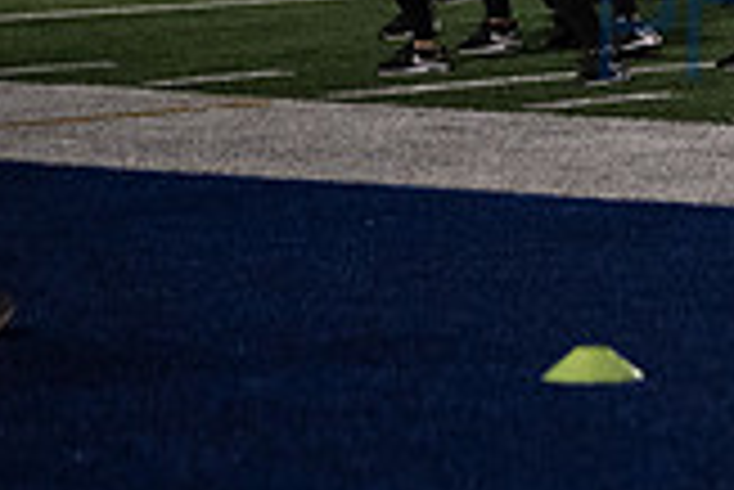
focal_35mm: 249
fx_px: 5081
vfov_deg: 5.5
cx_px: 1252
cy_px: -348
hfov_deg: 8.0
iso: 5000
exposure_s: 1/1600
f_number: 2.8
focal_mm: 70
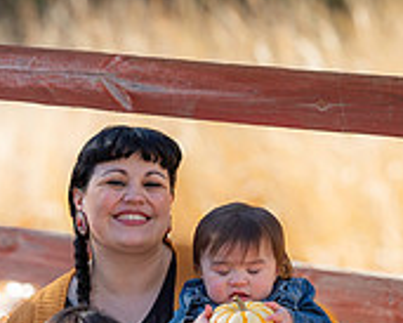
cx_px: 130
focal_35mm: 127
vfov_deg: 12.0
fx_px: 1516
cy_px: 343
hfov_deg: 15.1
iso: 100
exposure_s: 1/125
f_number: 5
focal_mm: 40
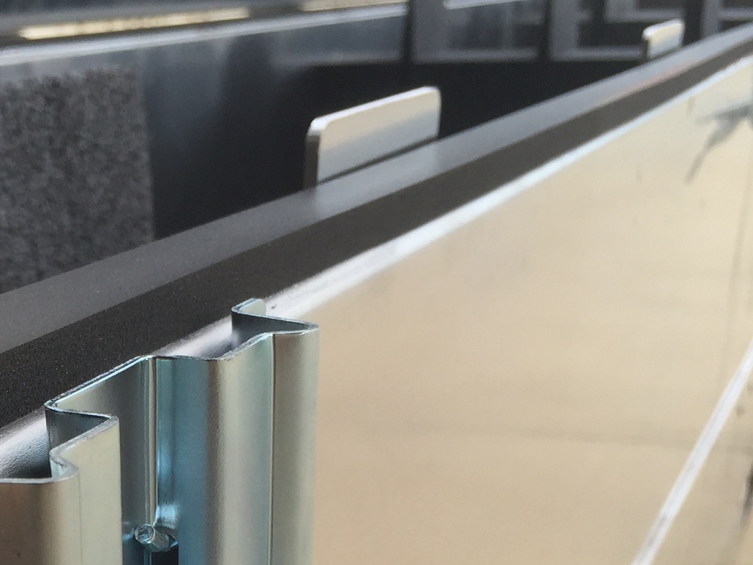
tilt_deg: -24.5
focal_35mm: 69
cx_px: 45
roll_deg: +2.2
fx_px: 1501
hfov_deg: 27.0
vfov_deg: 20.2
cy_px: 652
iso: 32
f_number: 2.2
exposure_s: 1/527
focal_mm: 4.15
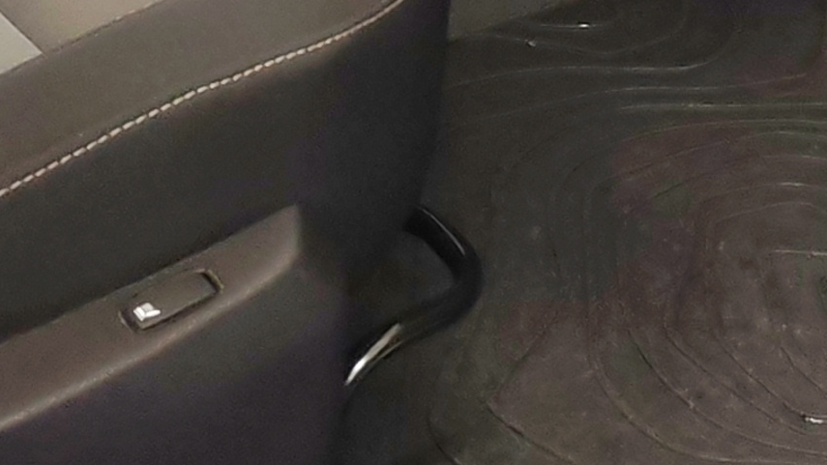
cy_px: -529
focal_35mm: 167
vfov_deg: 7.0
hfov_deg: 12.8
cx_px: 652
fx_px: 3662
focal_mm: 6.12
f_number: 1.9
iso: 640
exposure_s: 1/100
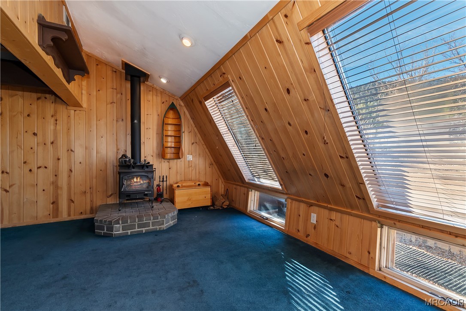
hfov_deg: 100.4
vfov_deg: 77.3
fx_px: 194
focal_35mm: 15
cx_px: 233
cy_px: 156
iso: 400
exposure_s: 1/30
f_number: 8
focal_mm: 10
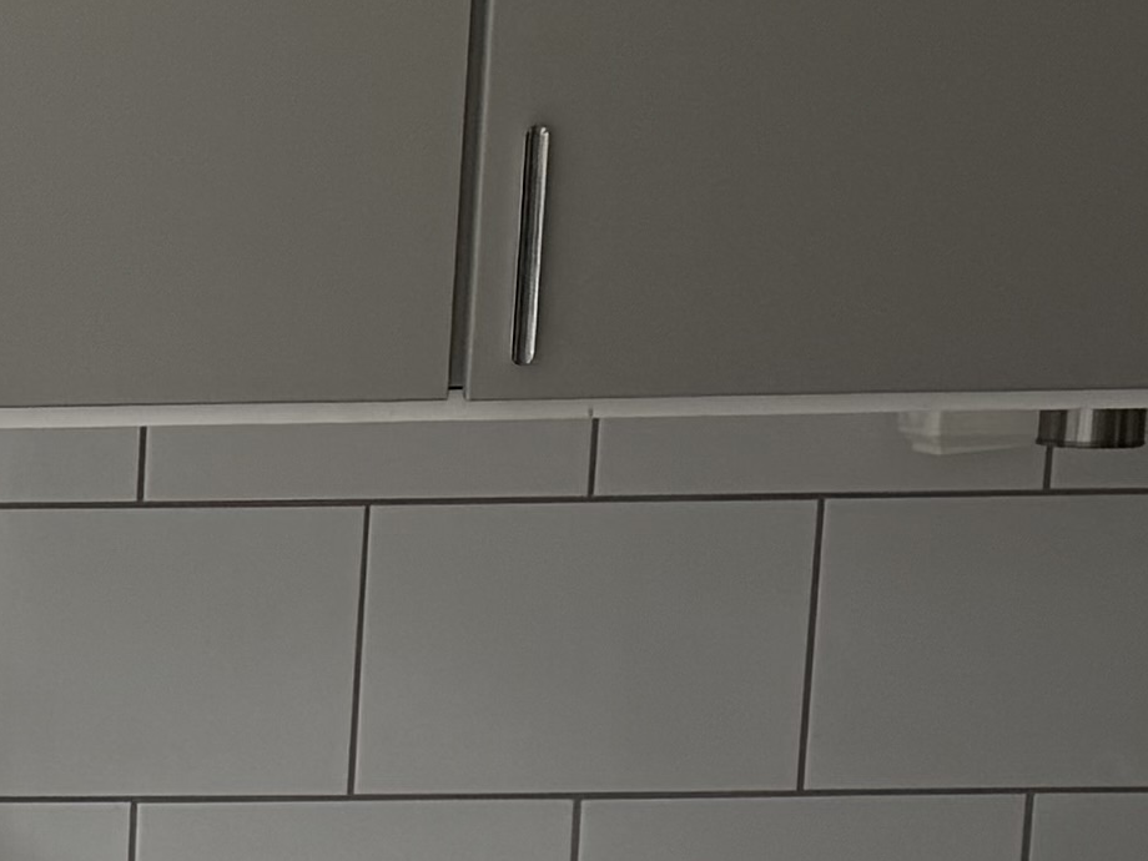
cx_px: -856
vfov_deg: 9.7
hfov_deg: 12.2
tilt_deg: -12.8
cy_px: 1250
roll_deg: +0.4
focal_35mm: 149
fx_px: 4941
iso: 80
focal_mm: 6.76
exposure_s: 1/332
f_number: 1.78
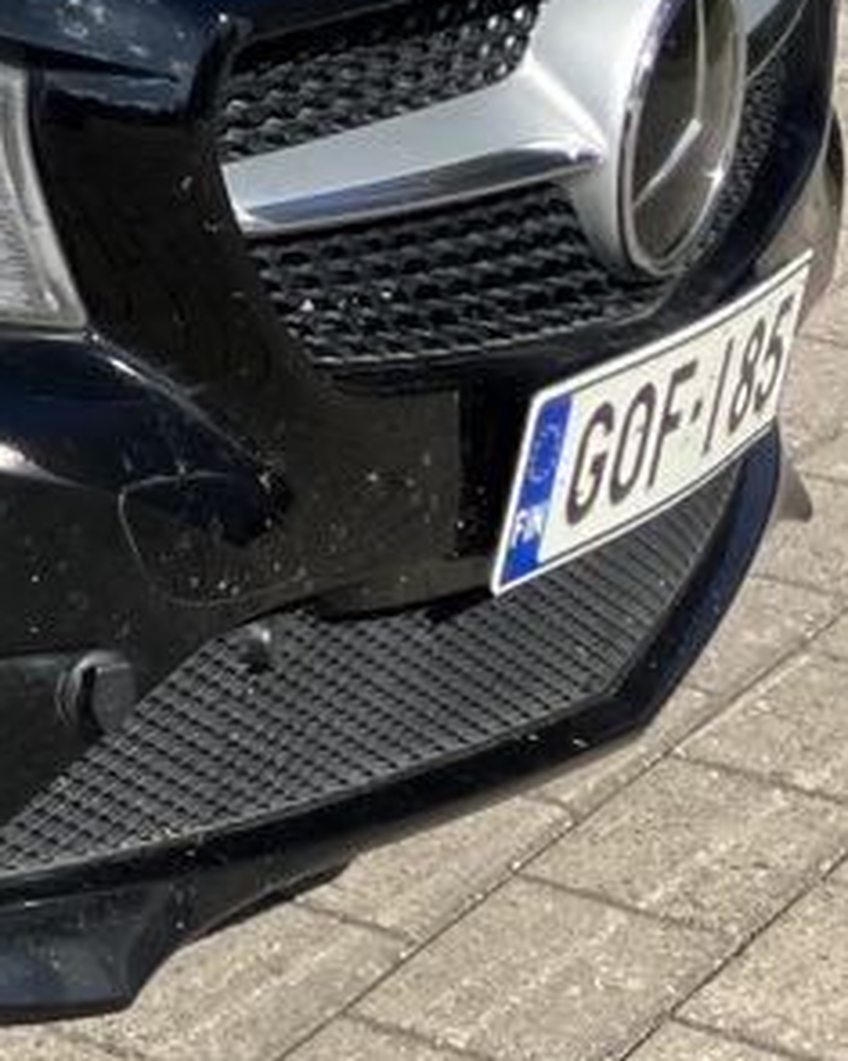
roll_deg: -1.1
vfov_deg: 13.9
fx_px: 4206
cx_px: -1476
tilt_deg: -9.3
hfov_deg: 9.6
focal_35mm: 134
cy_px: -242
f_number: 1.8
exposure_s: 1/2703
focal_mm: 3.99
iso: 32
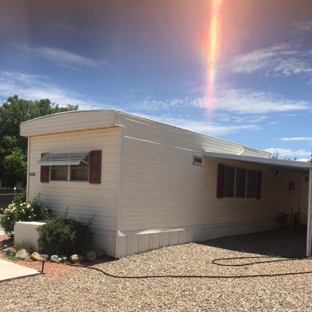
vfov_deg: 46.6
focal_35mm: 35
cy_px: 205
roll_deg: -2.1
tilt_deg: -0.9
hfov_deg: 47.2
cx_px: 158
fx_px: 357
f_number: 2.2
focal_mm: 4.15
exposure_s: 1/1972
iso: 25
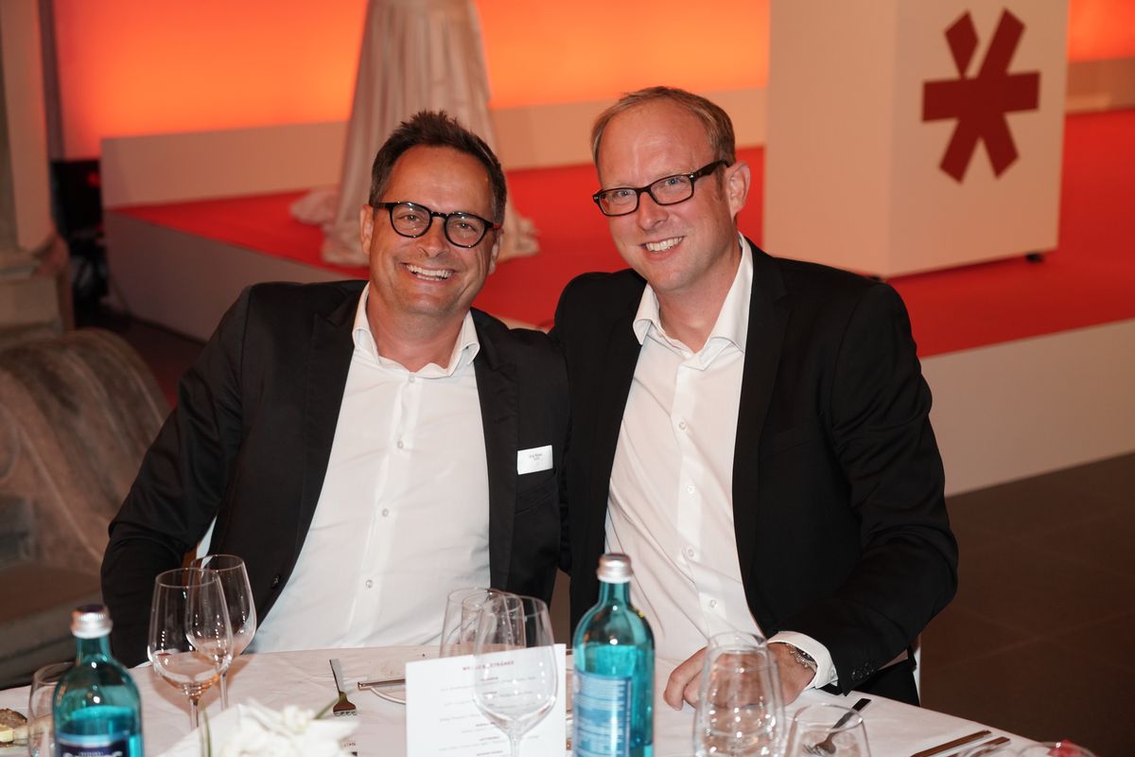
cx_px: 568
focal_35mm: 63
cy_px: 378
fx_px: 1986
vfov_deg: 21.6
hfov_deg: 31.9
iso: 1600
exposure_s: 1/50
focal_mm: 63
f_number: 4.5
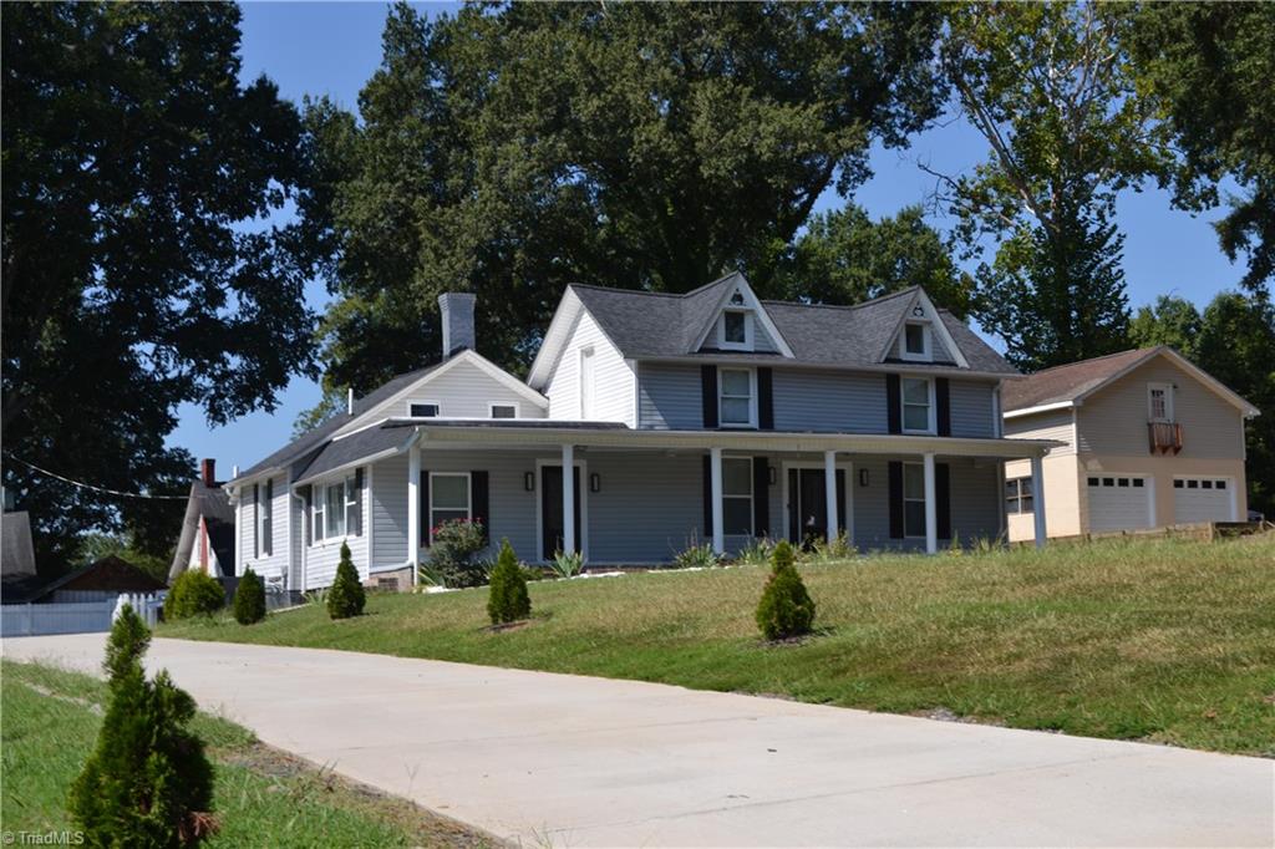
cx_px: 638
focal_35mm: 48
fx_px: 1699
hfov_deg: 41.1
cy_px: 424
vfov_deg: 28.1
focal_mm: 32
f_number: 7.1
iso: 100
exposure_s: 1/200
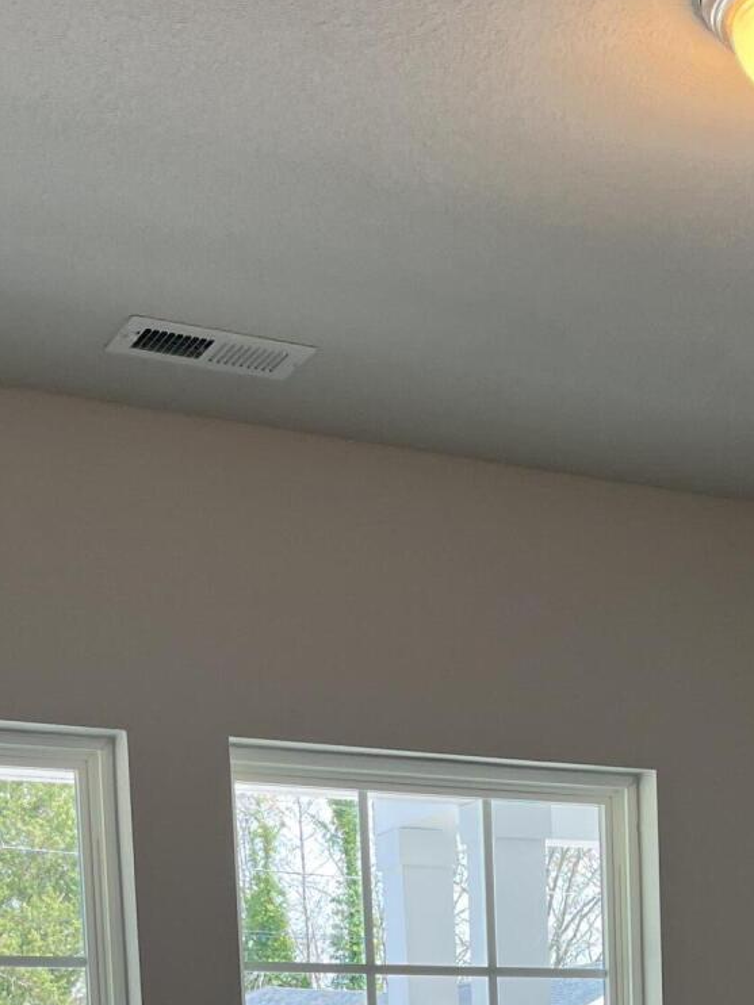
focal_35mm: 70
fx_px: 2034
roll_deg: +1.2
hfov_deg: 20.7
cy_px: 1297
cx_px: 624
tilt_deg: -5.3
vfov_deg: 24.4
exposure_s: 1/161
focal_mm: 5.1
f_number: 1.6
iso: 50
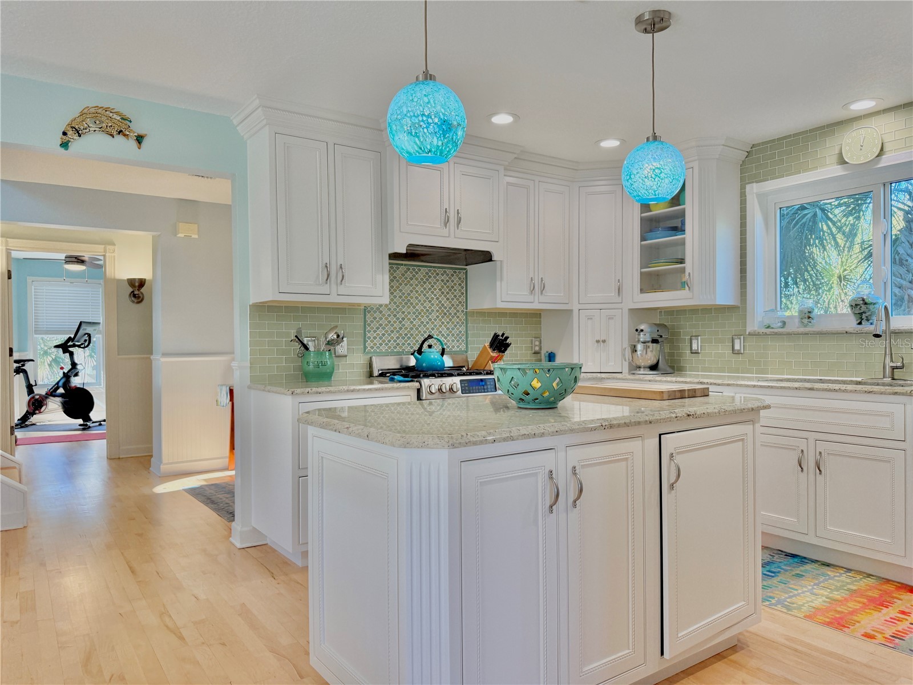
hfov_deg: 71.6
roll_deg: +0.2
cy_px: 342
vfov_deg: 56.8
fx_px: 633
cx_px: 456
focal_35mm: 24
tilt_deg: +1.7
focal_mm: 6.76
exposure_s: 1/188
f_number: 1.78
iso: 125
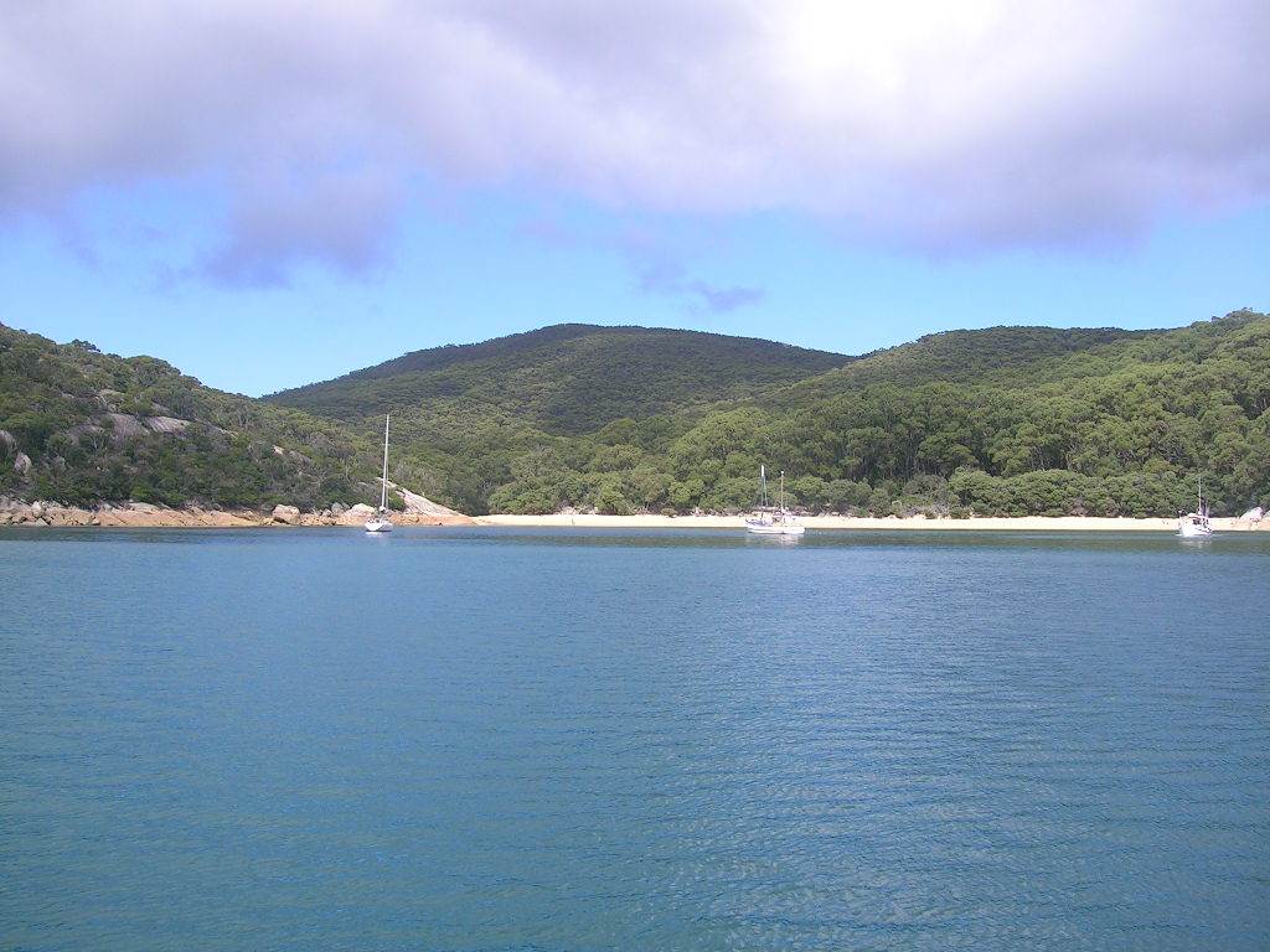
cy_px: 476
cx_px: 635
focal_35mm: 35
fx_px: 1284
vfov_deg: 40.7
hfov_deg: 52.6
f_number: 4.8
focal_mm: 5.4
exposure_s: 1/327
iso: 50
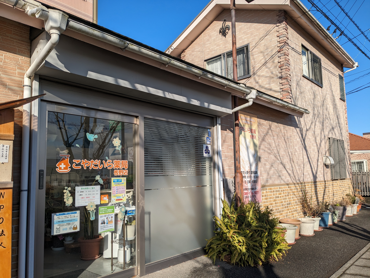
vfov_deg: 51.4
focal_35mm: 27
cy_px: 139
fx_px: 289
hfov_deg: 65.3
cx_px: 185
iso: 52
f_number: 1.73
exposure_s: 1/3891
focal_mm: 4.38
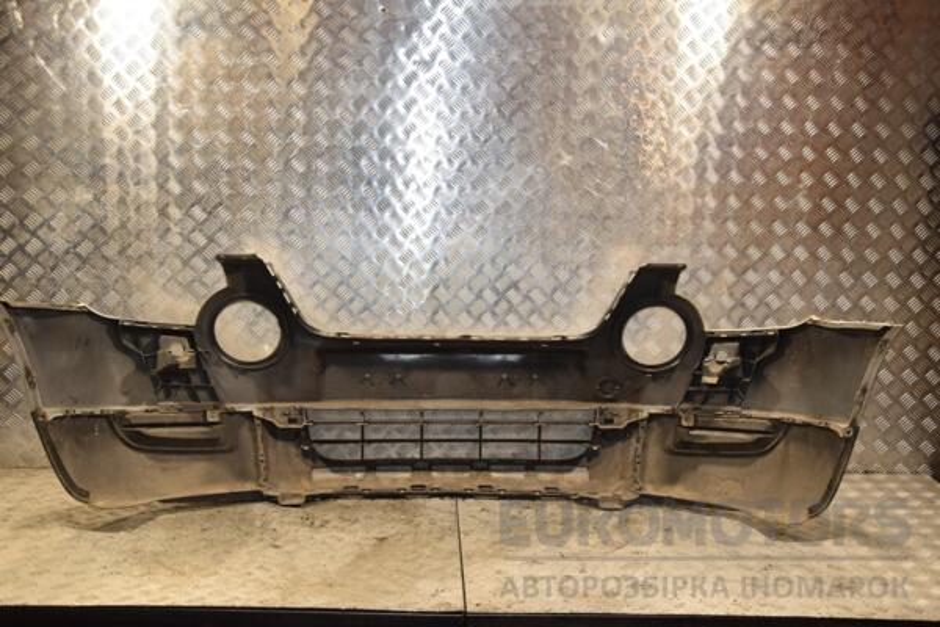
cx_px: 470
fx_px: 1018
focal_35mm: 39
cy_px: 314
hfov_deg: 49.6
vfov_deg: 34.2
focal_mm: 26
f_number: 7.1
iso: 800
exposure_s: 1/200
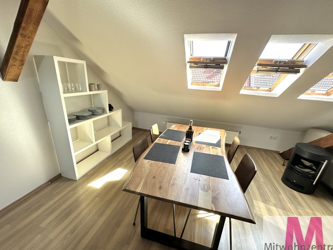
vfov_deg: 81.6
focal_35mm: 15
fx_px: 144
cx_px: 167
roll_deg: -3.2
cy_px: 132
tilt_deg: -19.6
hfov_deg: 98.2
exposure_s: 1/99
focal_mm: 2.22
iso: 100
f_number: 2.2
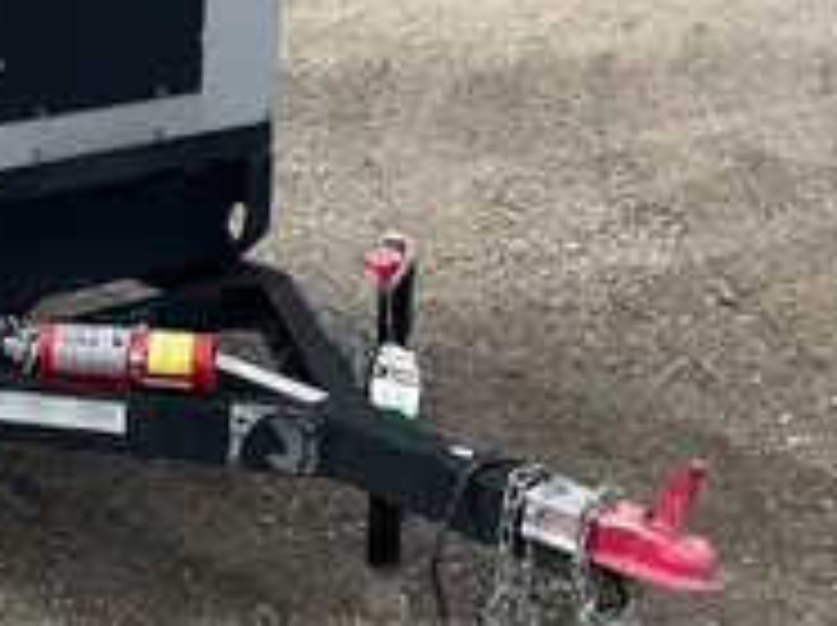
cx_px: 18
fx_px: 1859
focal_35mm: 77
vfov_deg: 18.9
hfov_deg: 24.3
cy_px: 124
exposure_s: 1/3401
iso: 32
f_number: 1.6
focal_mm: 4.2
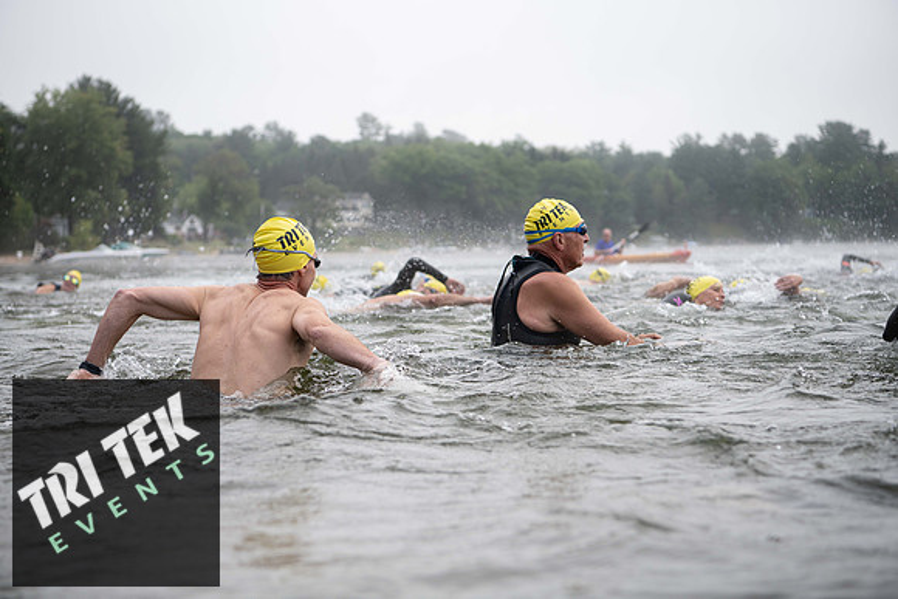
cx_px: 449
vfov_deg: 21.9
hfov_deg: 32.4
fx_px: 1547
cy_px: 300
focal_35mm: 62
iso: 320
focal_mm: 62
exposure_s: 1/640
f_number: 4
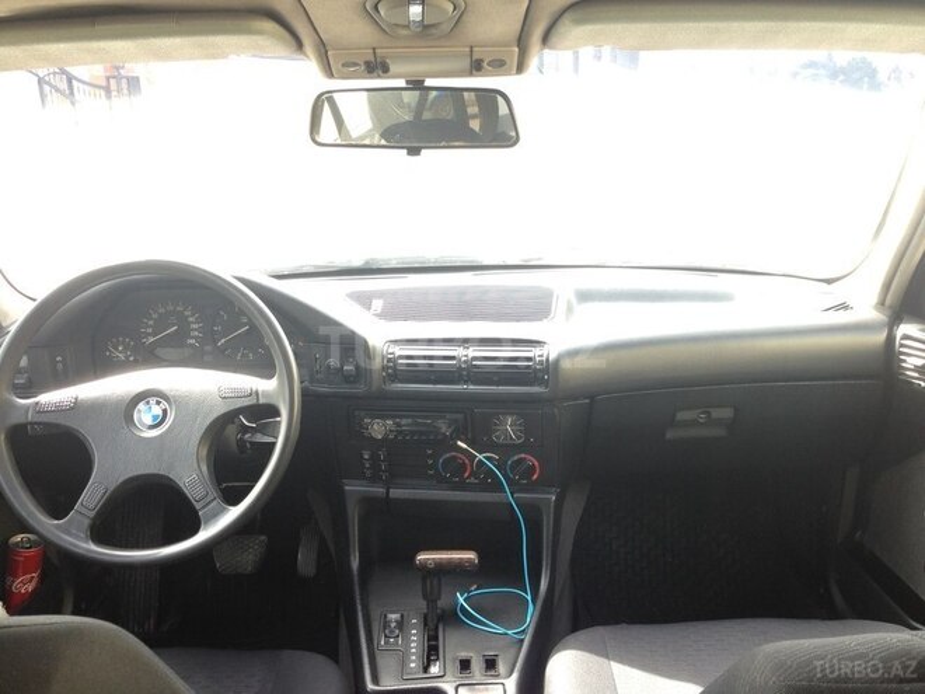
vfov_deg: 42.9
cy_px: 347
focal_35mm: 33
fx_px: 882
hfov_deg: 55.4
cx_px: 462
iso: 50
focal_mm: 4.12
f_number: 2.4
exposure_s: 1/60
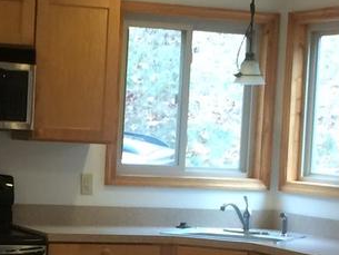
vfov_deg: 10.8
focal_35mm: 137
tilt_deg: -6.3
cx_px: 99
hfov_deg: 14.4
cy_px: 234
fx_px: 1342
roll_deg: -1.5
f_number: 2.2
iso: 80
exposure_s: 1/30
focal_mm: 4.15
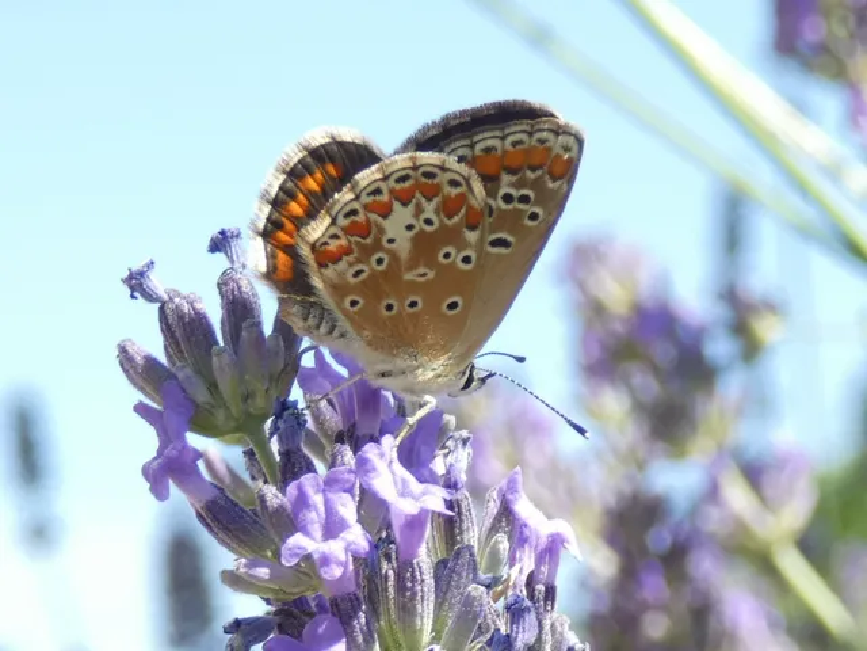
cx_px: 434
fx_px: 1803
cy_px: 326
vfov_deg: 20.4
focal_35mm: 72
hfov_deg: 27.0
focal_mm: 12.9
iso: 80
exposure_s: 1/160
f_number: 4.3
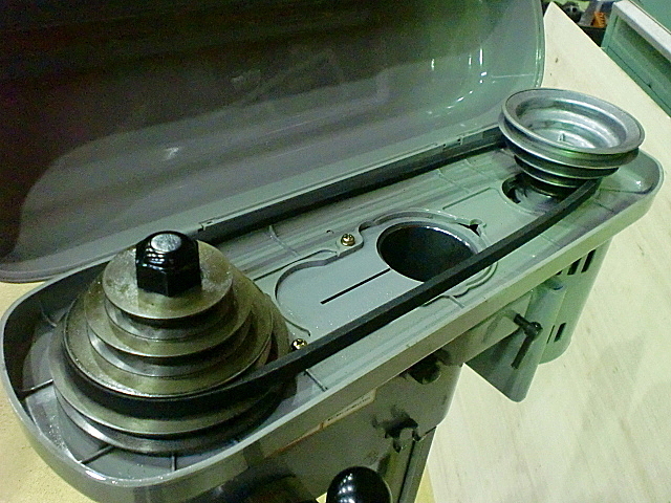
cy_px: 252
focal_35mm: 35
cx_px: 336
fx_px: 678
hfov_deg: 52.6
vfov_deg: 40.7
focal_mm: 6.3
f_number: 3.1
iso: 1000
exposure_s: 1/60
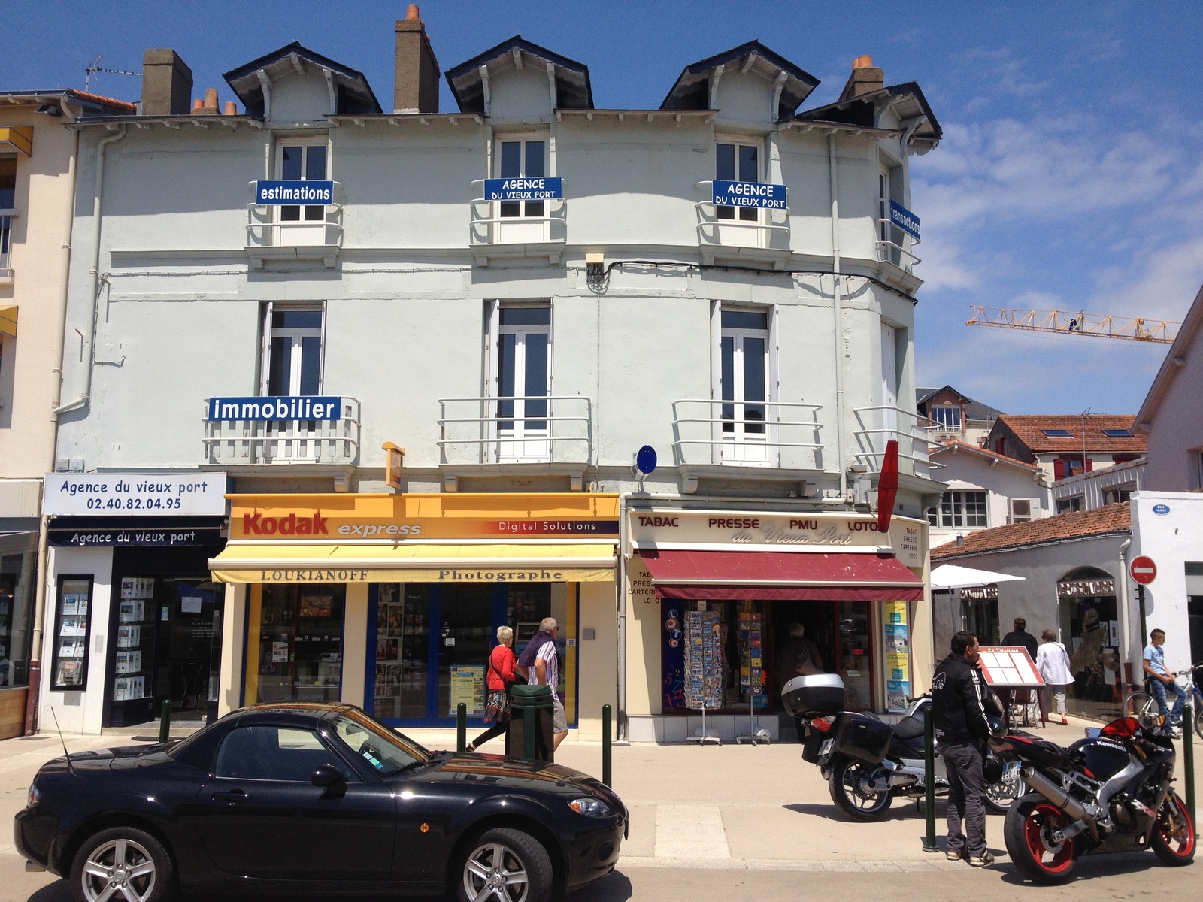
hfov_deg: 52.6
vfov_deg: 40.7
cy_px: 451
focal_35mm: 35
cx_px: 602
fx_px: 1216
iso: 50
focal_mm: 4.28
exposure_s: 1/2762
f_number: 2.4
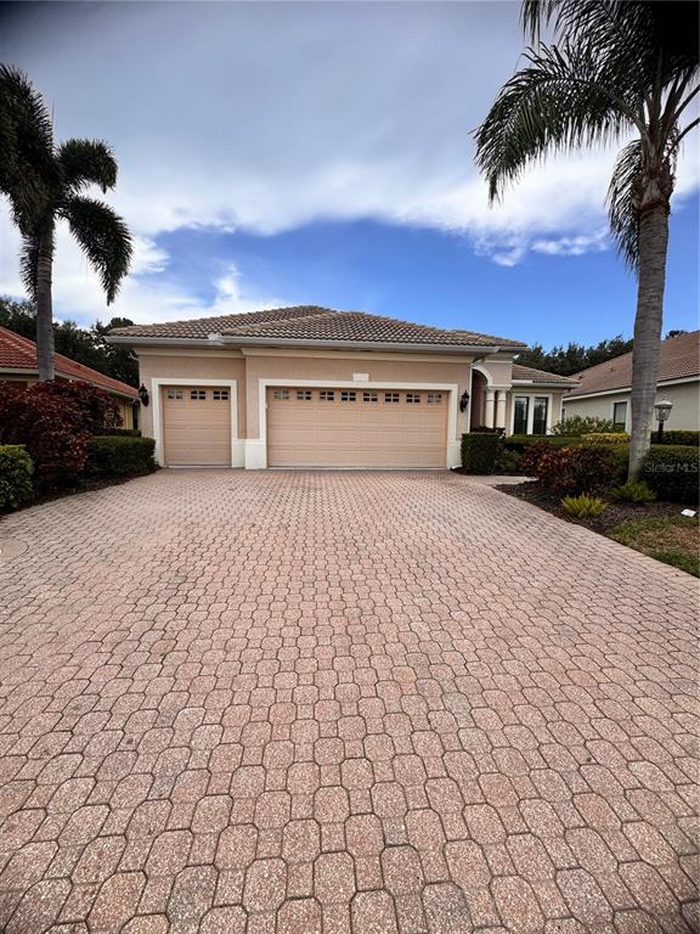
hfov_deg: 85.7
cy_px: 467
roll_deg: -0.6
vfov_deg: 102.1
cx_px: 350
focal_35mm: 14
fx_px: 377
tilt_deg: -5.4
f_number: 2.2
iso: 50
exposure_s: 1/1217
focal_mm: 2.22
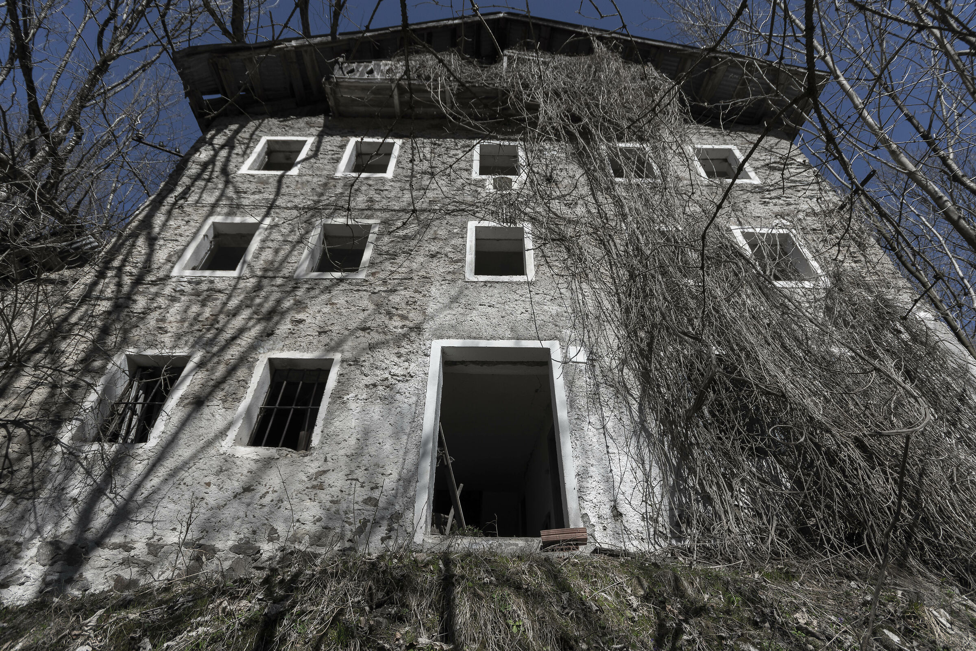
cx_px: 488
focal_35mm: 16
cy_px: 326
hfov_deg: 95.0
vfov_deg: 72.1
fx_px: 447
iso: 100
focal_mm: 11
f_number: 7.1
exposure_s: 1/500
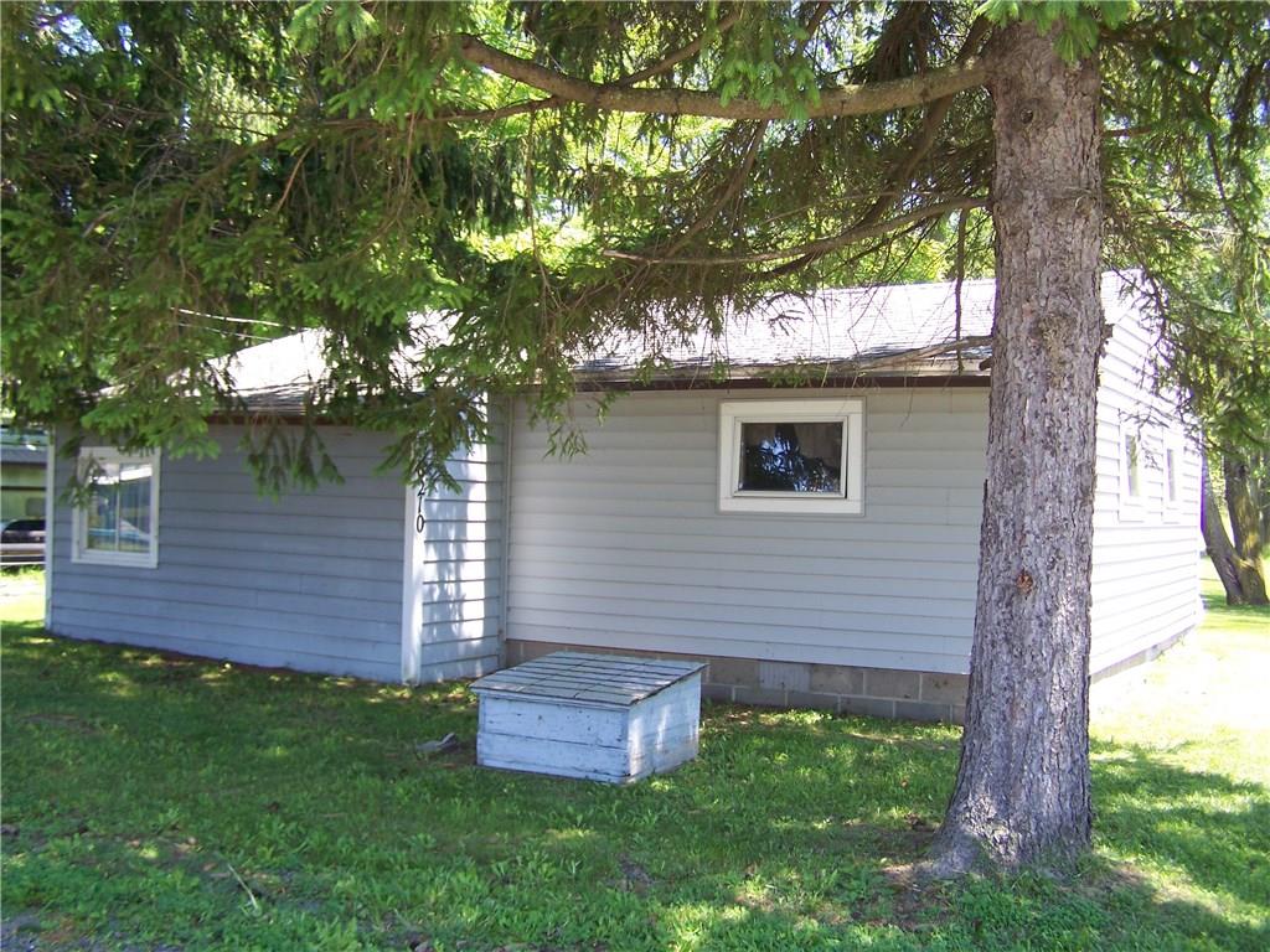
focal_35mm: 38
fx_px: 1394
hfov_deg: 49.0
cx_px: 635
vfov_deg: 37.7
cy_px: 476
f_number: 2.8
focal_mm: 6.3
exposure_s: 1/100
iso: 64
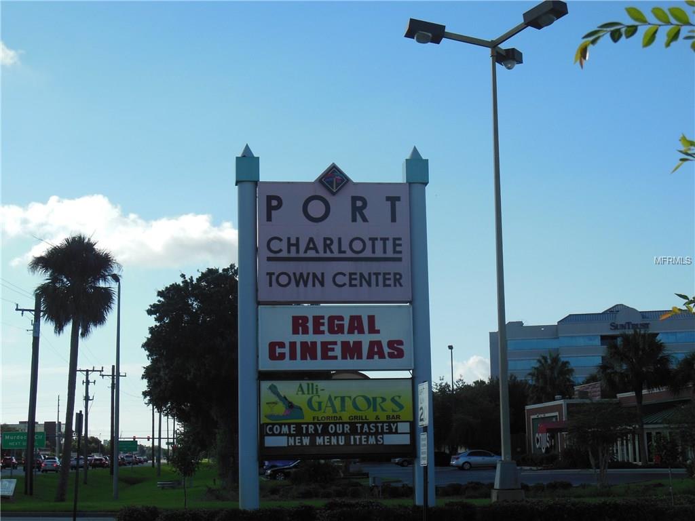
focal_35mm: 57
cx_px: 348
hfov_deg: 33.8
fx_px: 1144
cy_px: 260
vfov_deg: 25.7
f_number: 4.1
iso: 125
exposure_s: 1/1250
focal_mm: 10.2
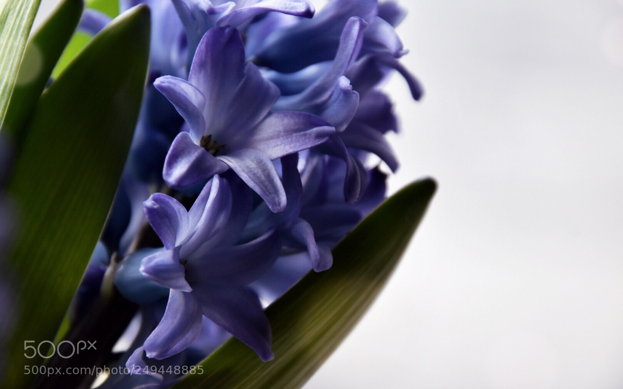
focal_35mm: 613
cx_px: 312
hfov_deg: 3.4
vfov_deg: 2.1
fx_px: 10409
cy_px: 193
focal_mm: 400
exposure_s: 1/250
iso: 400
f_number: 6.3
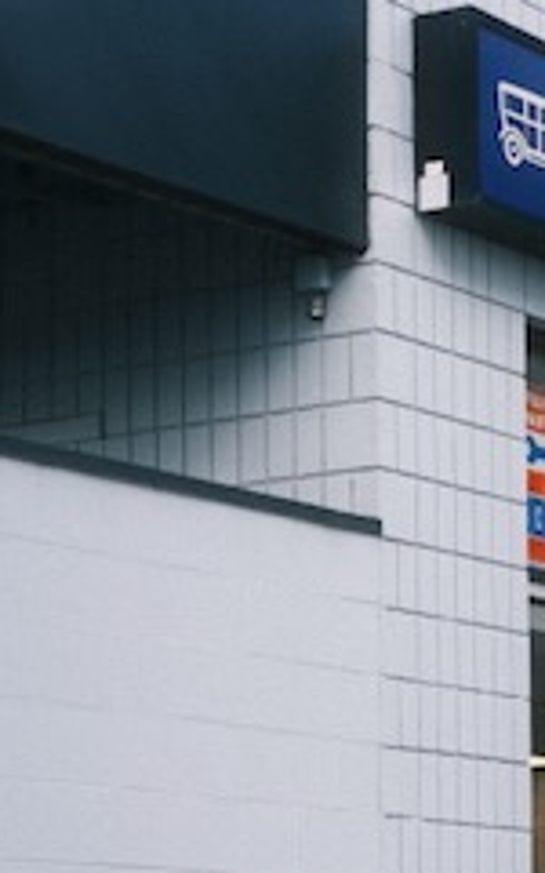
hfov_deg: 9.5
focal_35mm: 136
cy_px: 657
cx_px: 719
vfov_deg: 15.3
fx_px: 3232
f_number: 1.4
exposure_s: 1/1300
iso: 160
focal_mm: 33
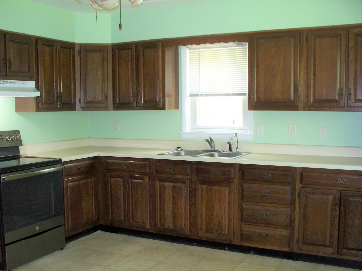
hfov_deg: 45.7
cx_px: 165
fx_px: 429
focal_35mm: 41
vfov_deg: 35.1
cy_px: 150
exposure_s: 1/30
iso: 200
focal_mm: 7.54
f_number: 2.8
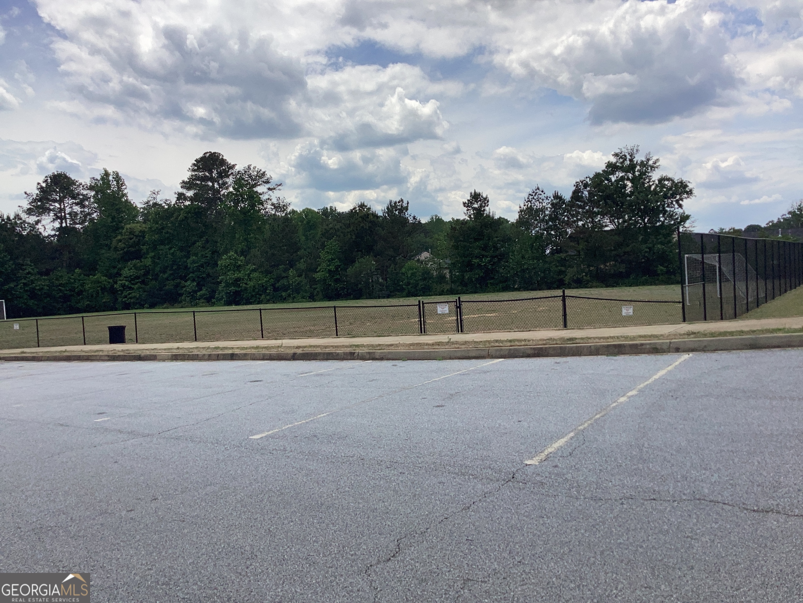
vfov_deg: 45.4
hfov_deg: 58.4
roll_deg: +4.4
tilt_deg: -5.2
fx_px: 719
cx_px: 402
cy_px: 302
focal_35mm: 31
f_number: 2.4
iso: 25
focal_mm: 3.3
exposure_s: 1/1894
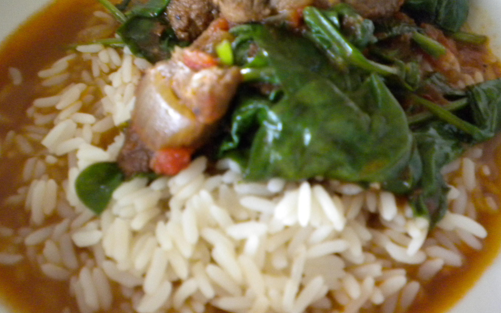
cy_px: 138
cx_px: 249
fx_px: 519
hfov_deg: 51.5
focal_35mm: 38
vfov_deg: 33.6
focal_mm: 6.3
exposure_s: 1/8.8
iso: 678
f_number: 3.1
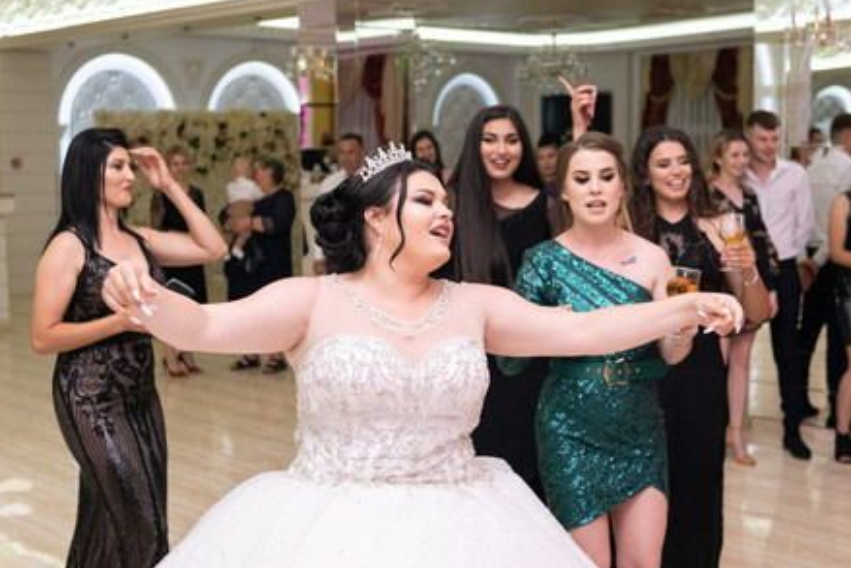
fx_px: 1206
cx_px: 417
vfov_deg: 26.5
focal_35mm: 51
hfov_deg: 38.9
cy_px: 298
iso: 1600
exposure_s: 1/125
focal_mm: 23
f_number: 2.2
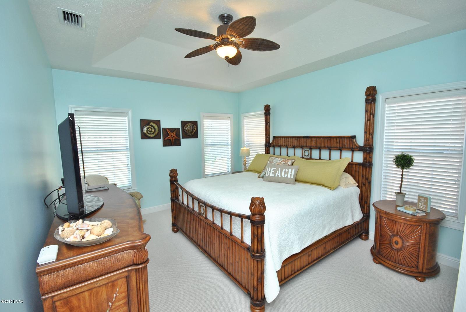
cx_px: 233
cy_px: 156
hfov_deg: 100.3
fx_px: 194
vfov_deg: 77.5
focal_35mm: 15
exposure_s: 1/30
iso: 400
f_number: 7.1
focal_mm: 10
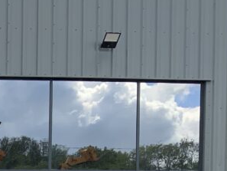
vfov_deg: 13.7
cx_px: -157
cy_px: 278
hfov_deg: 16.9
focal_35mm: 100
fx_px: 656
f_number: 1.8
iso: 16
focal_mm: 3
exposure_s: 1/759
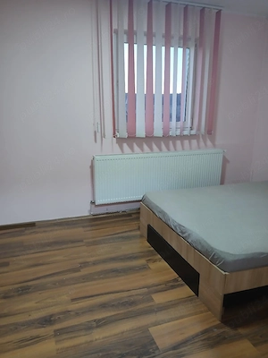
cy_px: 179
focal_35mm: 26
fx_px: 268
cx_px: 134
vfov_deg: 67.3
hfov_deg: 53.1
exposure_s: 1/33.3
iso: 320
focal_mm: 3.98
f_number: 1.8
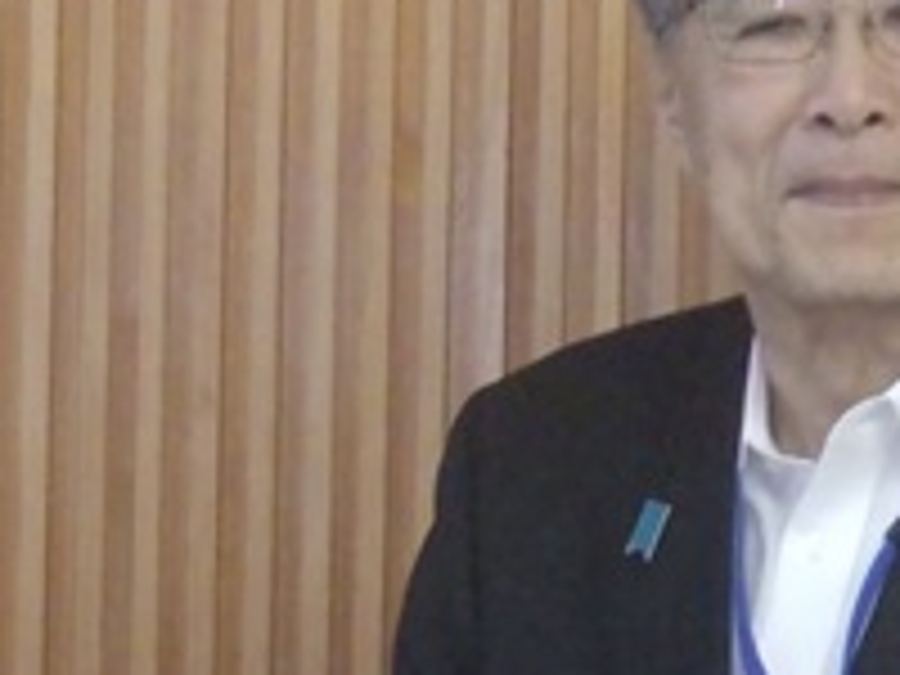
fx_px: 5148
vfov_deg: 7.5
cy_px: 364
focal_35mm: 198
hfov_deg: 10.0
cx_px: 180
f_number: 4.6
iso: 1600
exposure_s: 1/80
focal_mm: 11.1
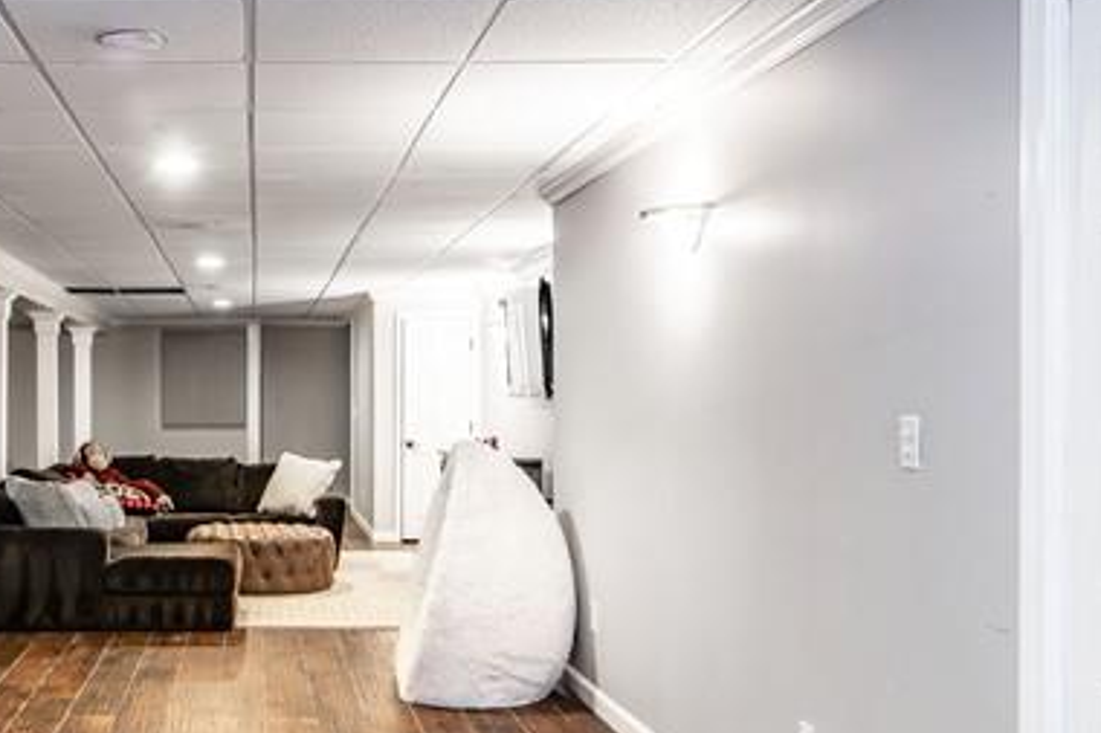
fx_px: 1223
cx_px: 281
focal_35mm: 40
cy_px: 495
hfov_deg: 46.8
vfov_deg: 33.1
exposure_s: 1/4
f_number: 10
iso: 1000
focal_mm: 14
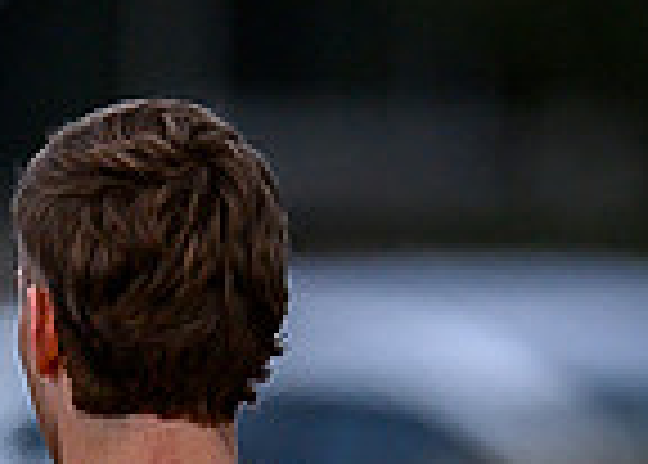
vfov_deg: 0.3
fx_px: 83832
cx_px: -795
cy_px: 901
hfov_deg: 0.4
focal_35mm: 4553
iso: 200
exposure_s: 1/2500
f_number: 4
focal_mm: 500
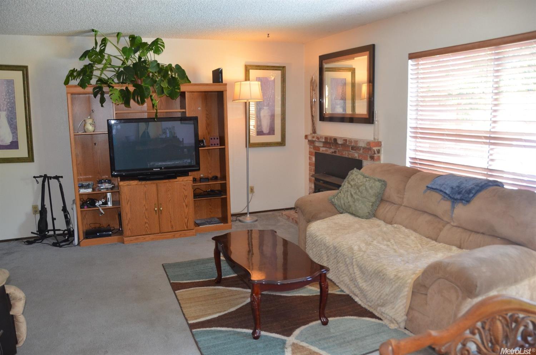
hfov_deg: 67.5
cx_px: 268
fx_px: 401
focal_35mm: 27
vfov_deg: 47.7
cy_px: 178
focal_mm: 18
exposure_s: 1/60
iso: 800
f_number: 4
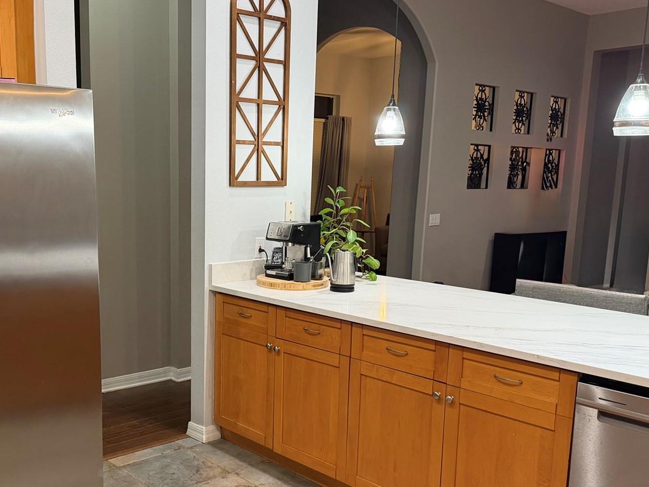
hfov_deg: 49.6
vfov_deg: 38.5
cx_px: 236
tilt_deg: -9.5
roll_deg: -0.5
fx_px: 694
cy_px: 296
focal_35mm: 37
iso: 320
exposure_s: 1/60
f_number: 1.78
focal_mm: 6.76
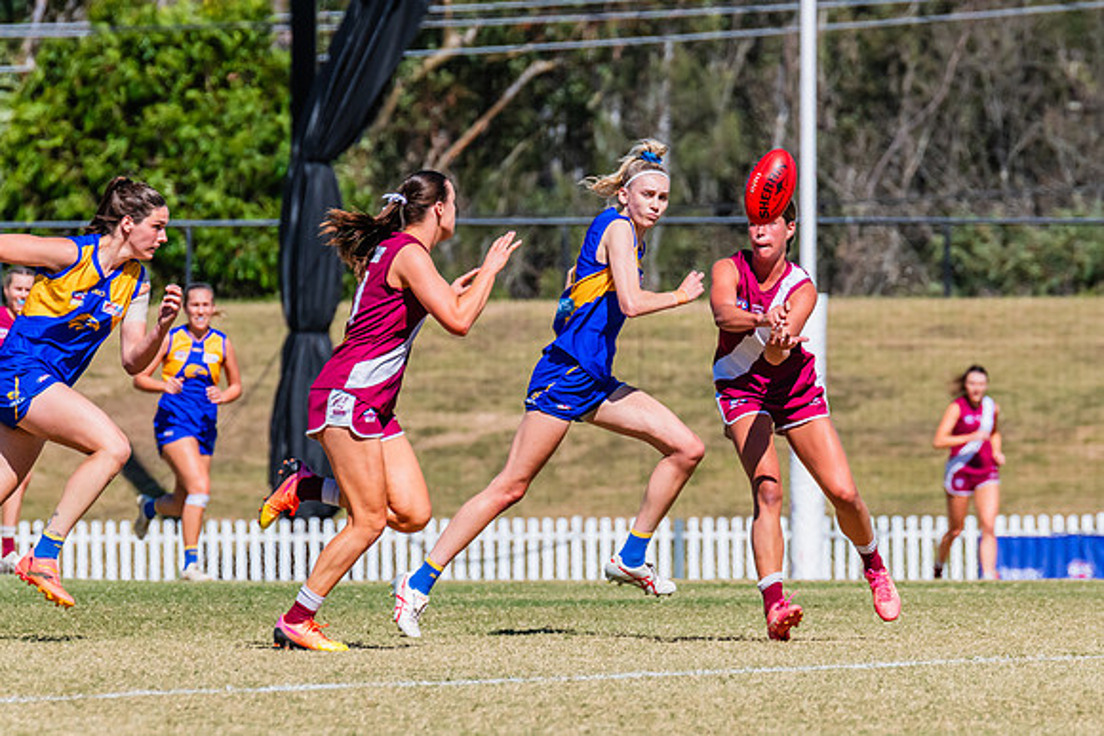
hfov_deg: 3.6
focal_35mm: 572
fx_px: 17538
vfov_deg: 2.4
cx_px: 737
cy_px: 444
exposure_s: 1/1600
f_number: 10
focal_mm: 420
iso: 800
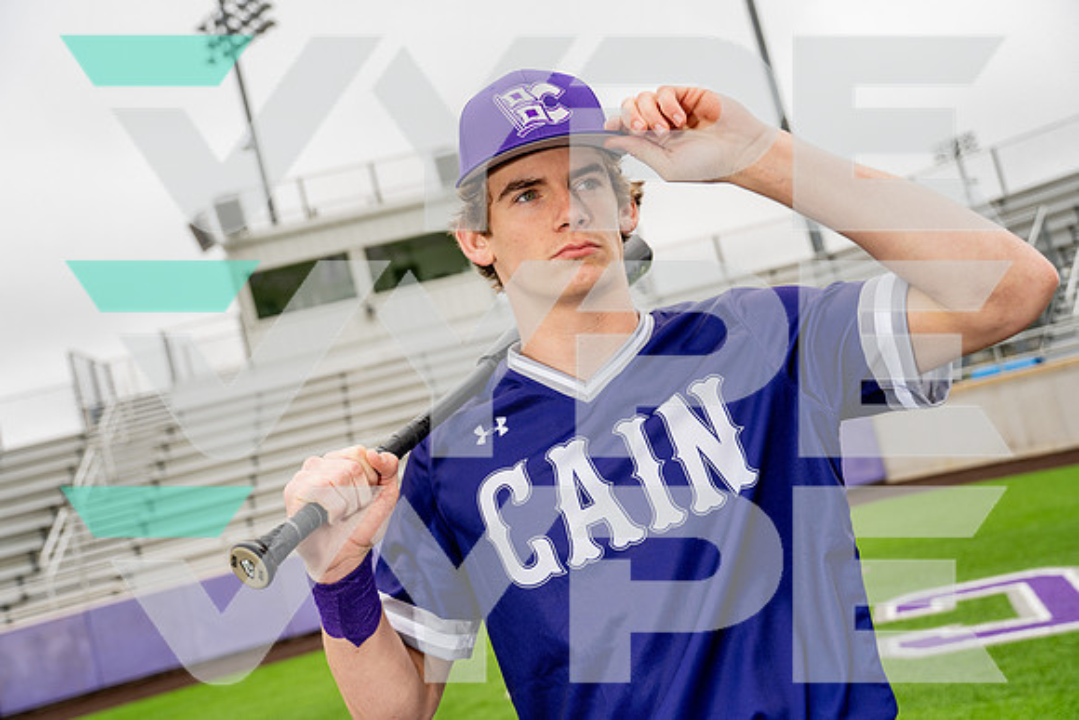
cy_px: 360
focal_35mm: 39
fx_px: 1169
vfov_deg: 34.2
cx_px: 540
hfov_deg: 49.5
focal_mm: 39
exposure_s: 1/250
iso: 100
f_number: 4
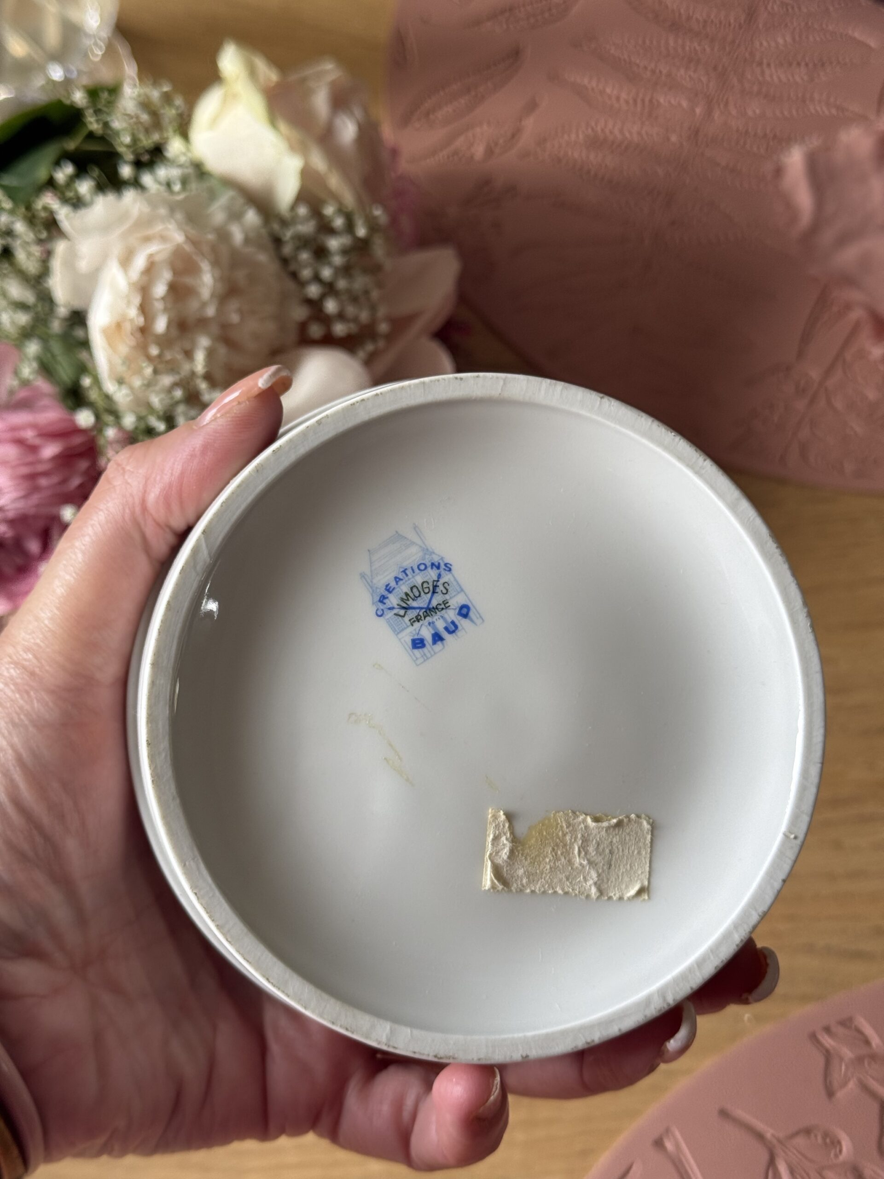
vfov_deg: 39.7
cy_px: 590
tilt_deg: -61.6
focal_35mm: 48
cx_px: 442
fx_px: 1634
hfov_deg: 30.3
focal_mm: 6.76
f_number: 1.78
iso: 100
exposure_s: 1/120
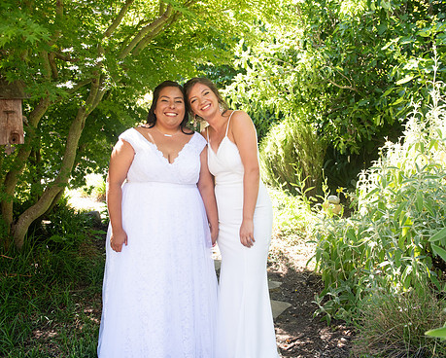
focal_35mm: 32
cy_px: 181
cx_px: 212
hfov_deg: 55.6
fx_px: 423
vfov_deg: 45.8
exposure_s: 1/250
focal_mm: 27
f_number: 4
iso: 640
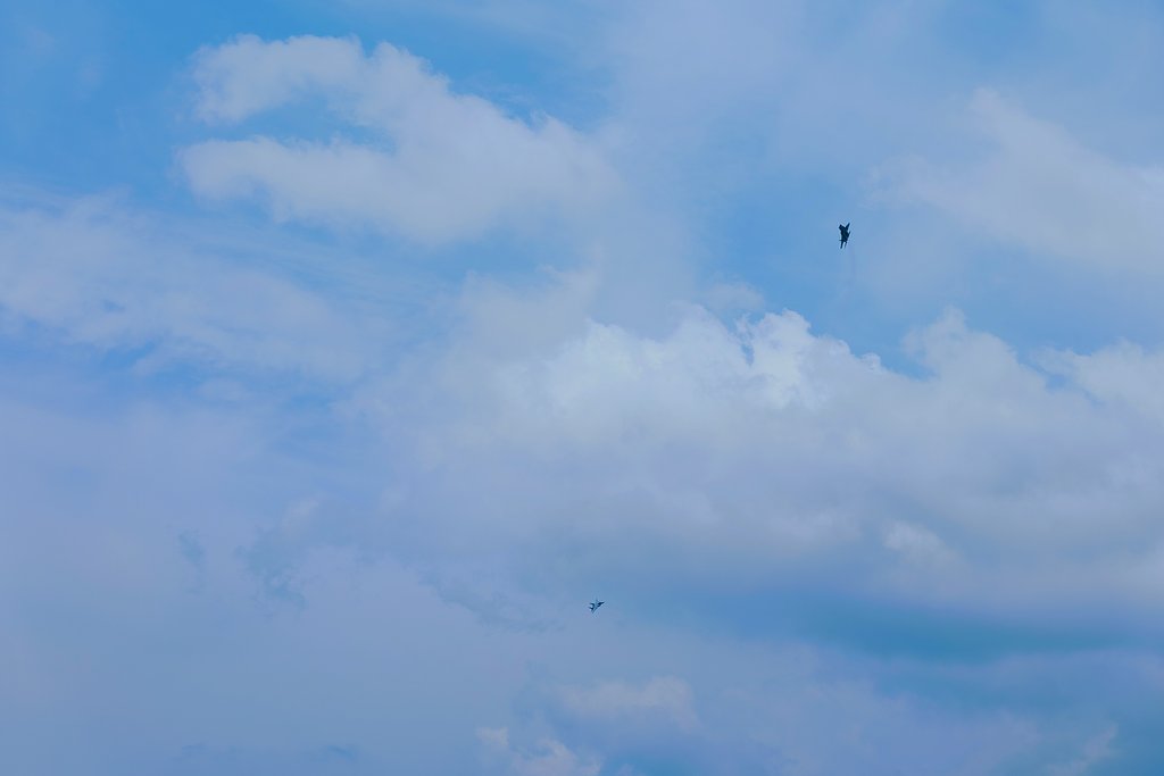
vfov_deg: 13.0
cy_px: 388
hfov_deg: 19.5
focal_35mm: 105
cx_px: 582
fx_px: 3395
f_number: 8
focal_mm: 105
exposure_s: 1/1000
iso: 100
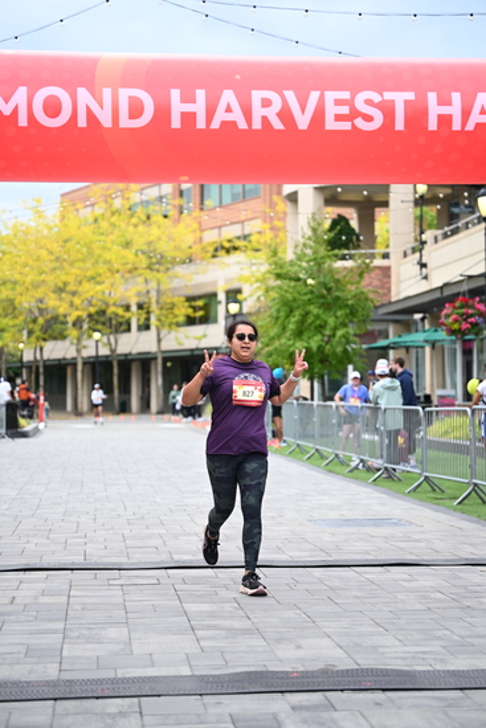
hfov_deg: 19.5
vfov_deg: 28.8
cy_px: 364
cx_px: 243
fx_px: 1416
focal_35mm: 70
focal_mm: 70
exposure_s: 1/2000
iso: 640
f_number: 2.8
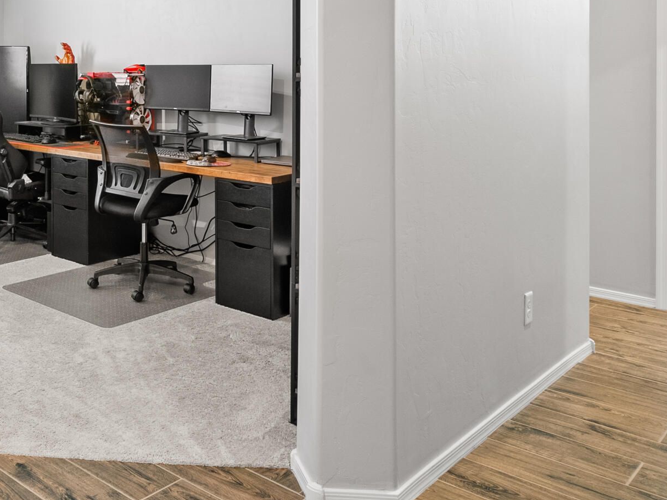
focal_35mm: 38
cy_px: 50
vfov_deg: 35.5
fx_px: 732
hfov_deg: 43.7
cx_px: 40
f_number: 8
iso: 400
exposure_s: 2.5
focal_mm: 16
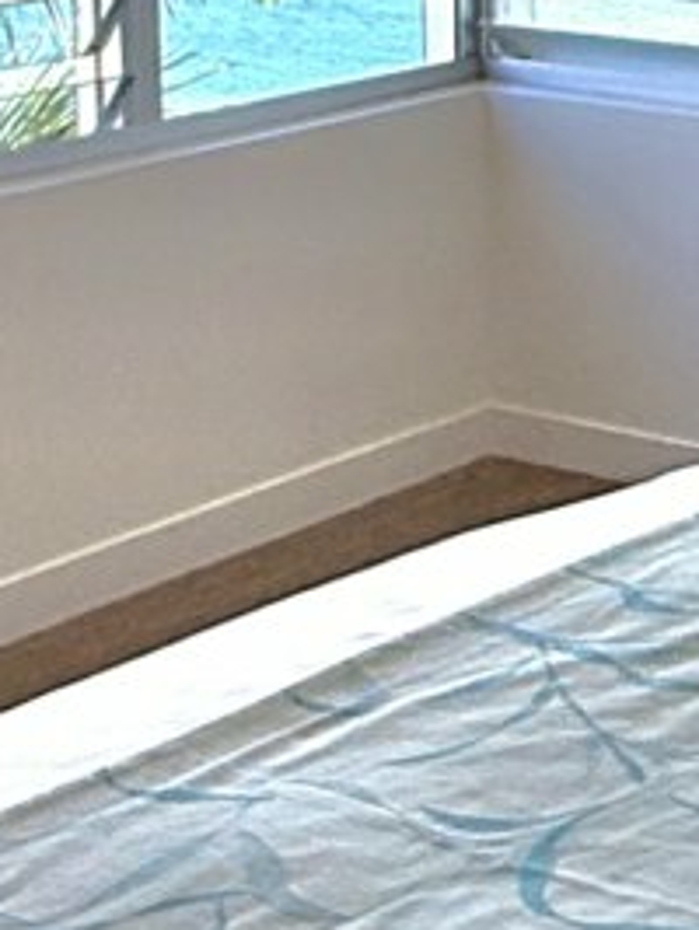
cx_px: 979
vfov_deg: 18.7
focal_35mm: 101
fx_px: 2715
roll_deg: -0.2
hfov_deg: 13.9
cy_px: -94
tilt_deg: -5.0
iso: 64
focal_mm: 2.22
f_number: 2.2
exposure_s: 1/510
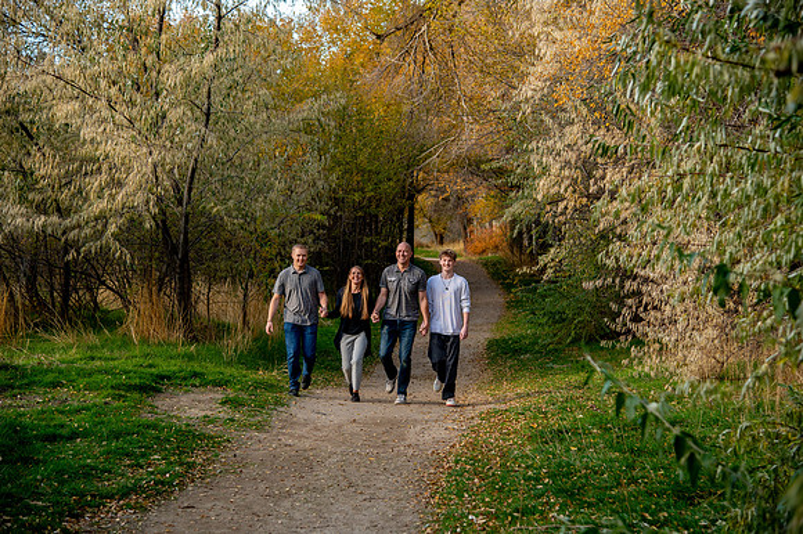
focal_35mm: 65
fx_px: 1449
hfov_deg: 31.0
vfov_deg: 20.9
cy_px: 267
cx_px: 402
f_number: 4.5
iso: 400
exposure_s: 1/400
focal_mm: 65
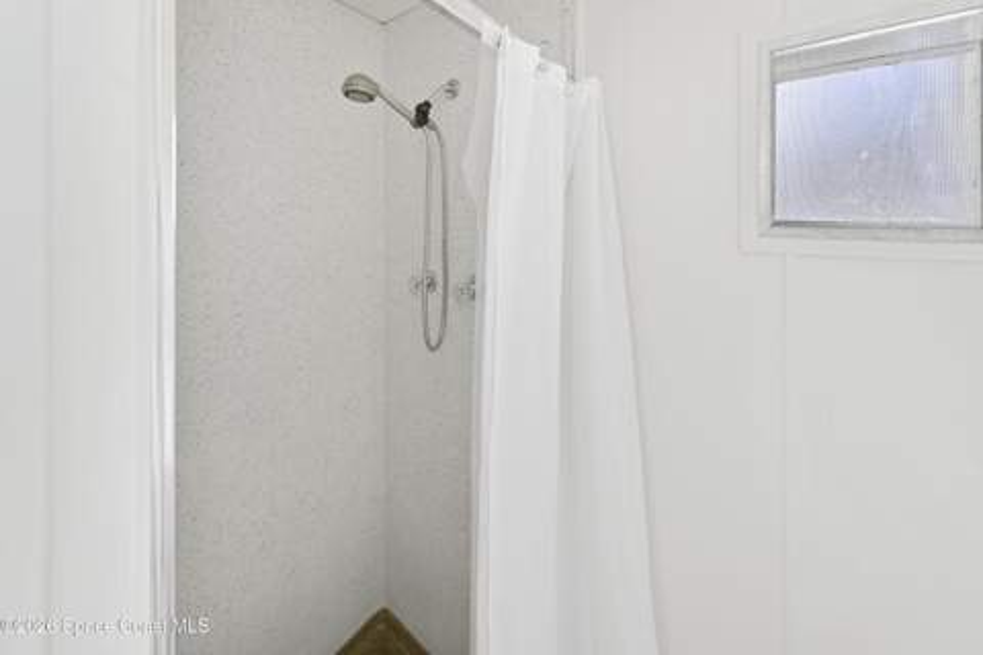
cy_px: 328
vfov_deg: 81.2
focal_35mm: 14
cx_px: 492
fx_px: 382
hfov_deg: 104.3
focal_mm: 14
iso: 100
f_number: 7.1
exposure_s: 1/10
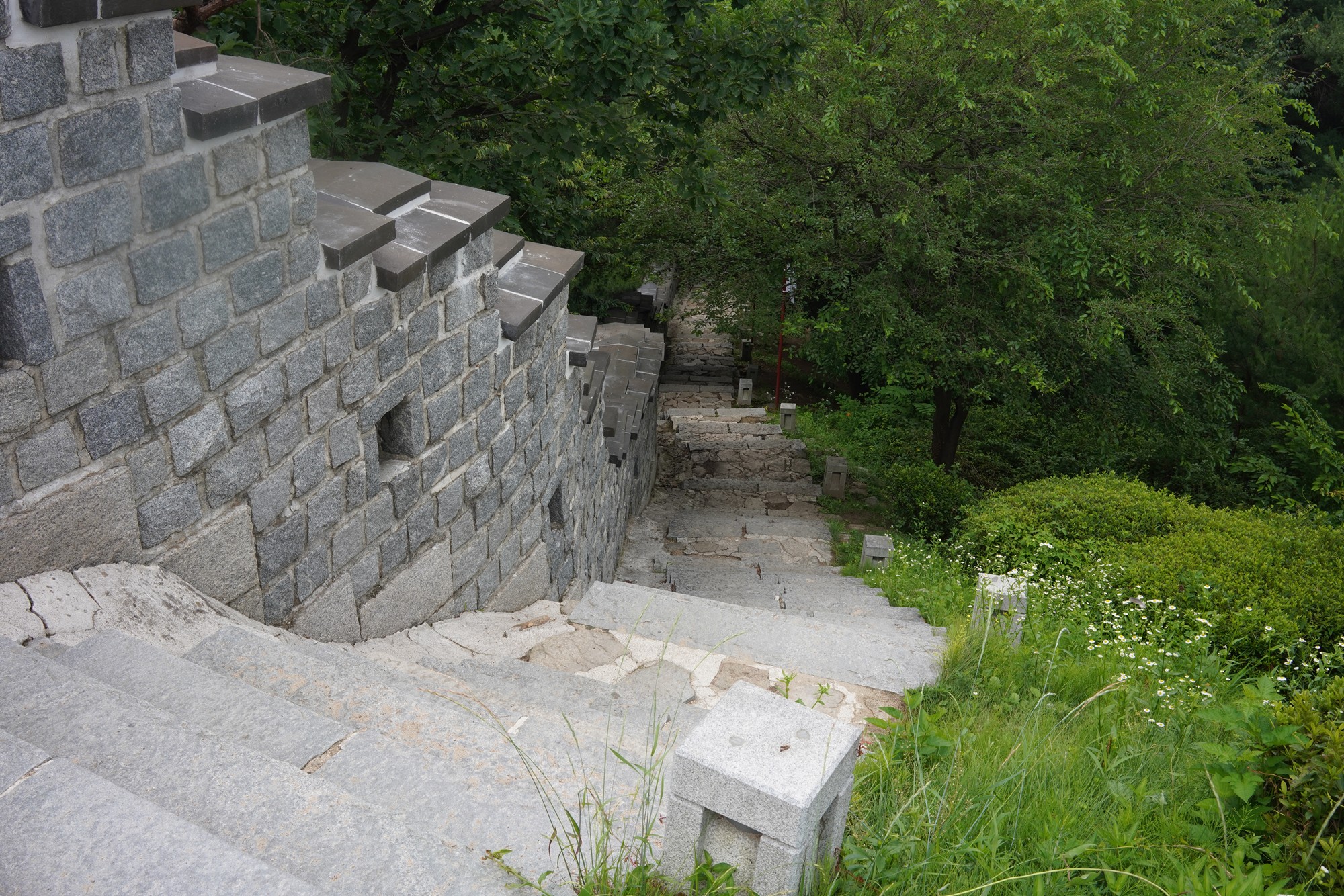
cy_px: 448
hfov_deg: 54.4
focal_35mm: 35
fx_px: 1307
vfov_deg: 37.9
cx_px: 672
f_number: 16
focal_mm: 35
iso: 400
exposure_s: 1/100
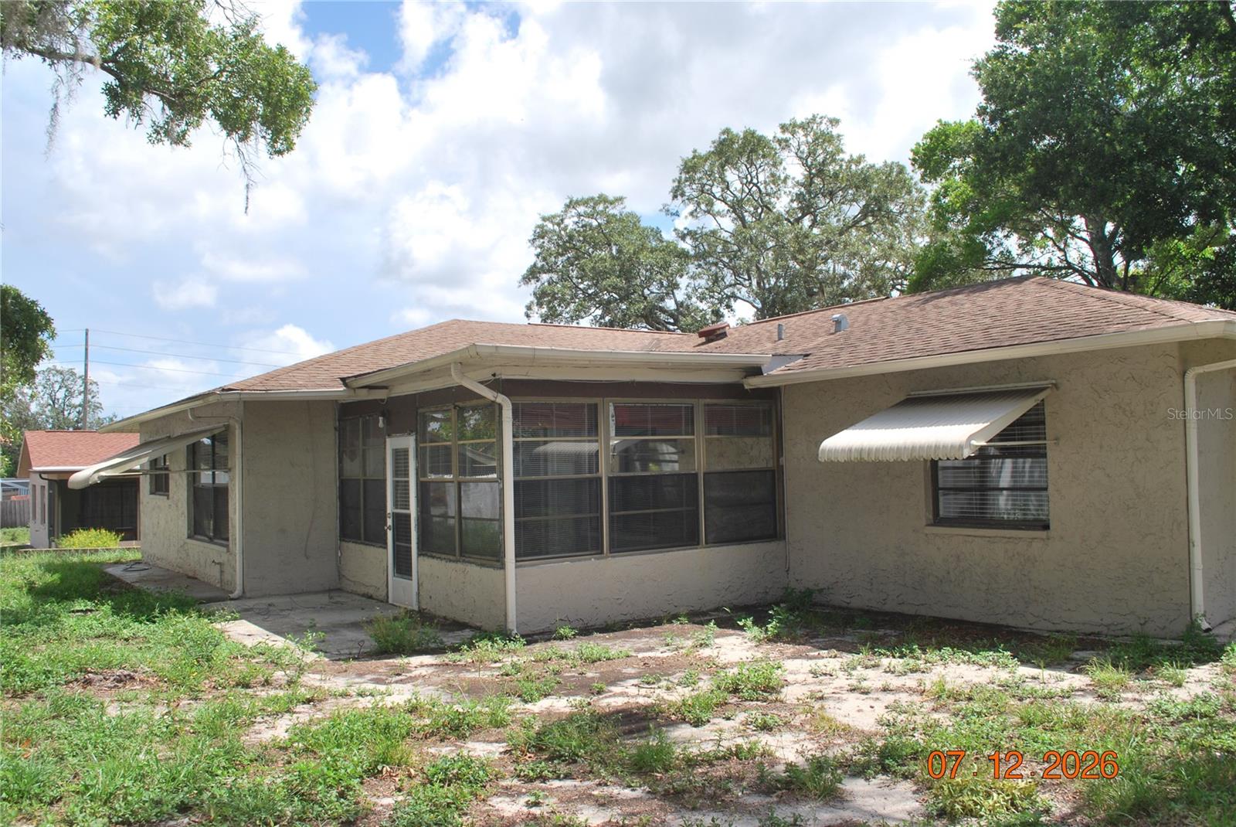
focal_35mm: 27
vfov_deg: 48.0
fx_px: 928
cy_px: 414
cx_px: 618
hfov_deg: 67.3
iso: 100
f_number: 9
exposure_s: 1/200
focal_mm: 18
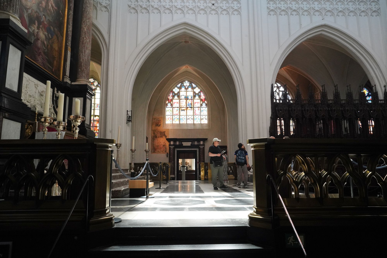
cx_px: 194
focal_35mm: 24
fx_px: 258
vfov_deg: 53.1
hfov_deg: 73.7
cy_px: 129
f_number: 13
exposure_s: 1/80
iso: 3200
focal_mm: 24
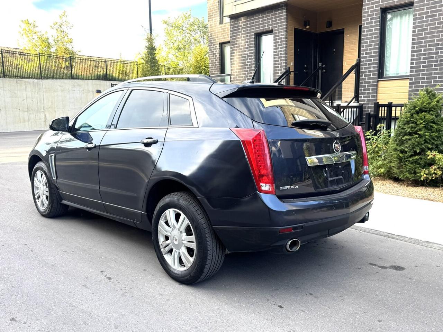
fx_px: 307
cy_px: 166
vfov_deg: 56.8
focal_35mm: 24
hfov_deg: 71.6
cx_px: 222
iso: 80
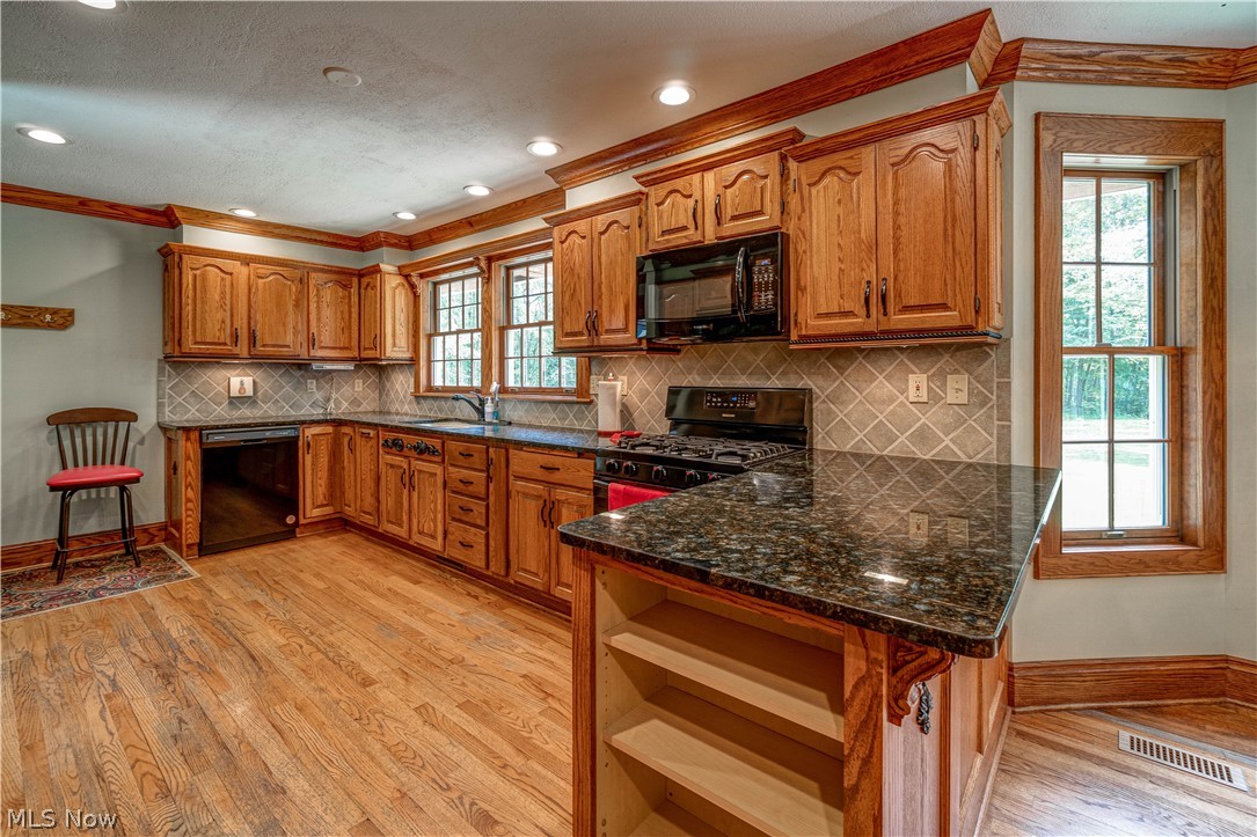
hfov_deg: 100.4
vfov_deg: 77.3
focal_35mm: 15
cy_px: 418
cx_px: 628
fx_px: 524
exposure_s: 1/8
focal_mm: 10
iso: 320
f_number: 7.1
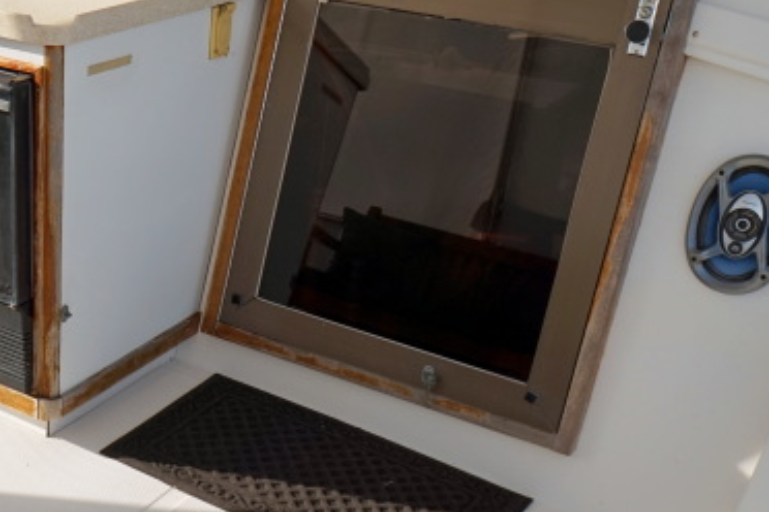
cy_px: 259
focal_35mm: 58
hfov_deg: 32.3
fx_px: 1239
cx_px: 35
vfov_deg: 23.4
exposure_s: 1/160
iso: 100
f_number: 7.1
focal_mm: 16
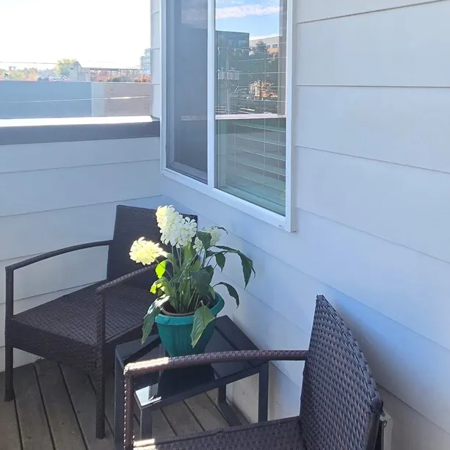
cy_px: 115
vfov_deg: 51.8
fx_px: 441
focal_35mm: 30
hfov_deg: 50.8
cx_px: 358
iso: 100
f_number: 2.2
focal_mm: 2.2
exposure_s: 1/719
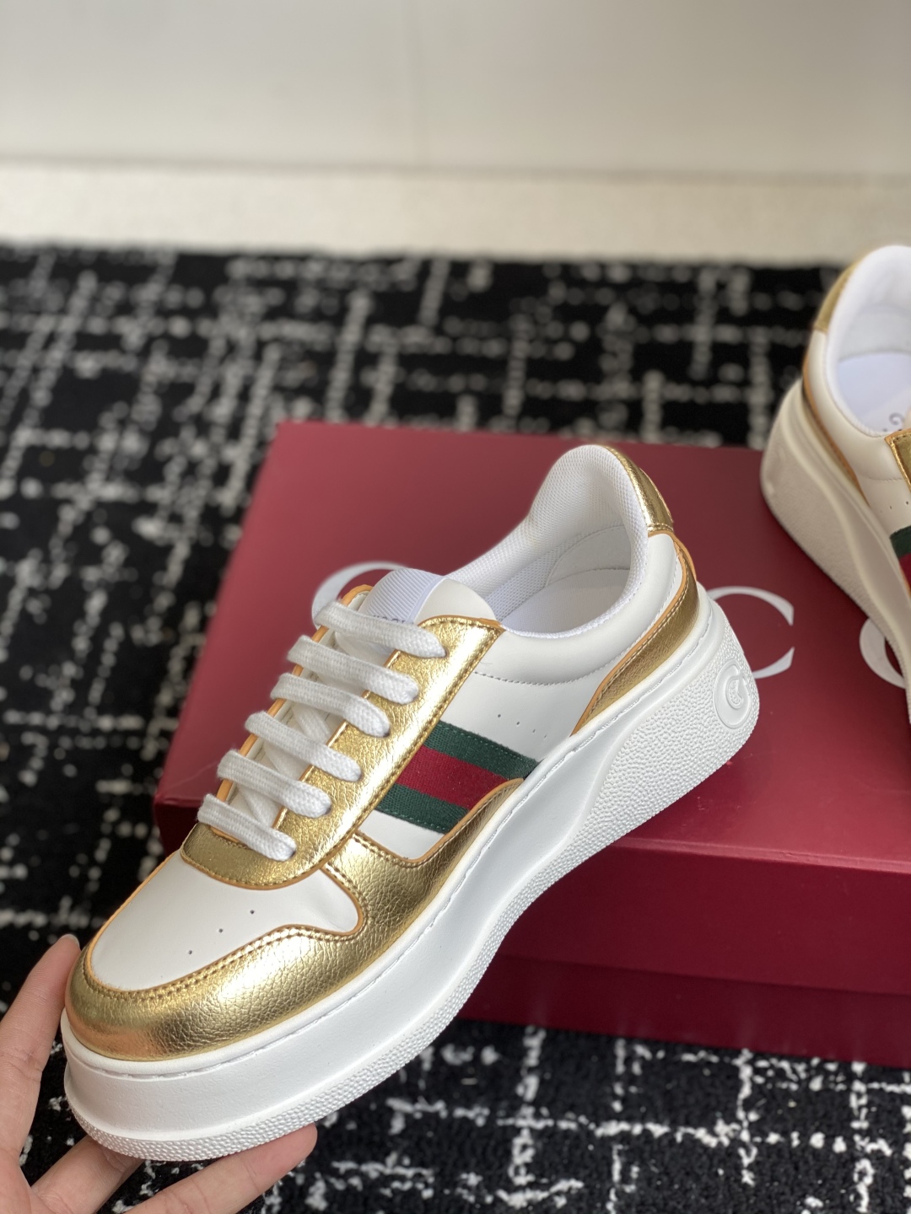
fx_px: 1825
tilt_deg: -44.4
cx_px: 456
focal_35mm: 52
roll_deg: +4.6
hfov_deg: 28.0
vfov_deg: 36.8
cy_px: 607
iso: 20
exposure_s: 1/168
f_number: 2
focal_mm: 6
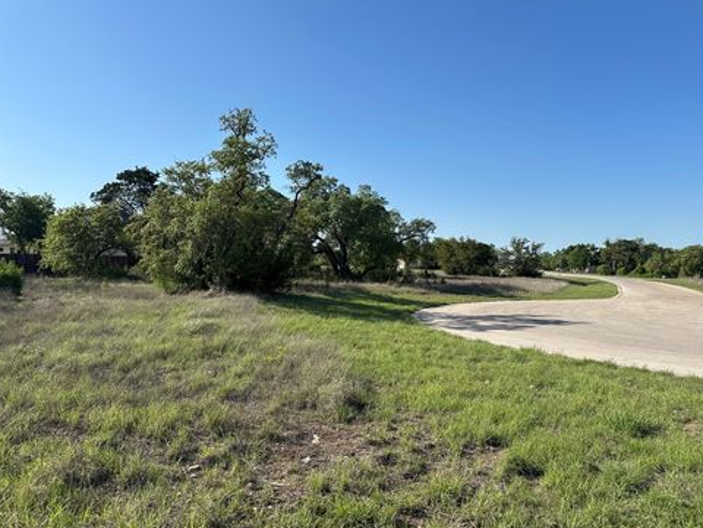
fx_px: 508
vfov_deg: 54.9
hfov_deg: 69.4
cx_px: 352
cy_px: 266
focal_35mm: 25
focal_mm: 6.86
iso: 80
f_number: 1.78
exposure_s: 1/4348
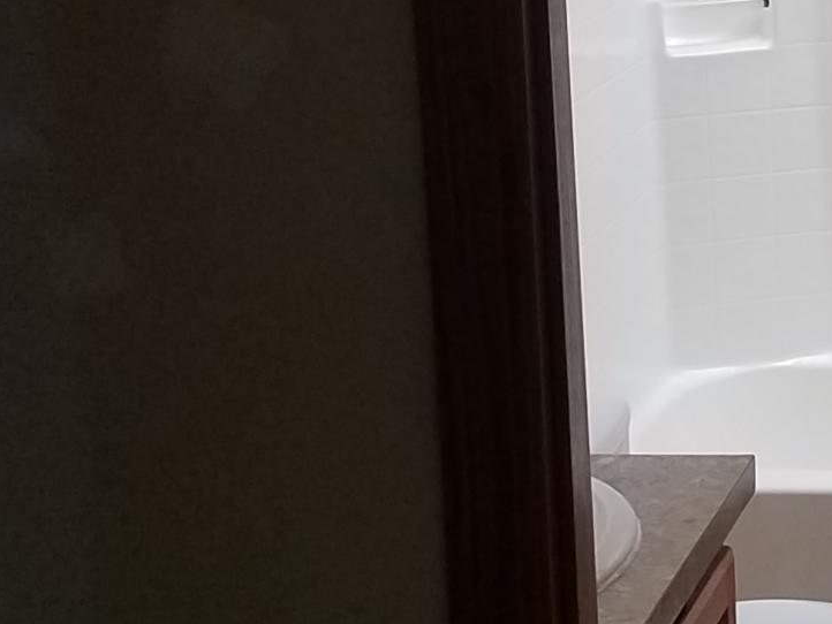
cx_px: 952
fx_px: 2597
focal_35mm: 108
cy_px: 78
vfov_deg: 13.6
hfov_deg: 17.5
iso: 100
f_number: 1.7
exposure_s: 1/60
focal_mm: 4.2
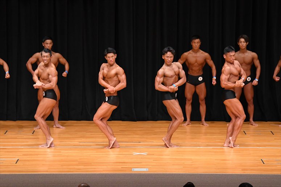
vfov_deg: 7.9
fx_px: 1358
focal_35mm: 174
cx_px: 140
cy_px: 94
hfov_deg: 11.8
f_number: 5.6
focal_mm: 116
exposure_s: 1/400
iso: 4000
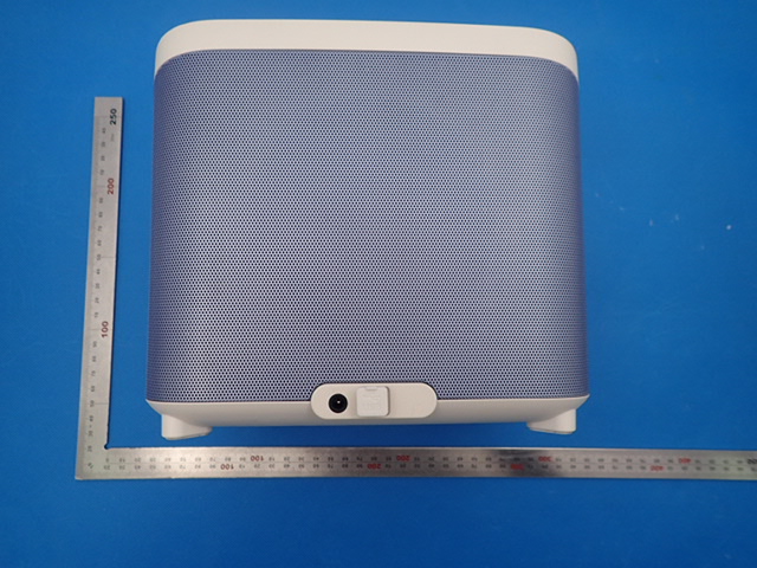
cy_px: 284
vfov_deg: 54.9
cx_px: 378
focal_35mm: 25
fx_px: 547
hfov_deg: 69.4
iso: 100
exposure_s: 1/80
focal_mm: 4.5
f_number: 2
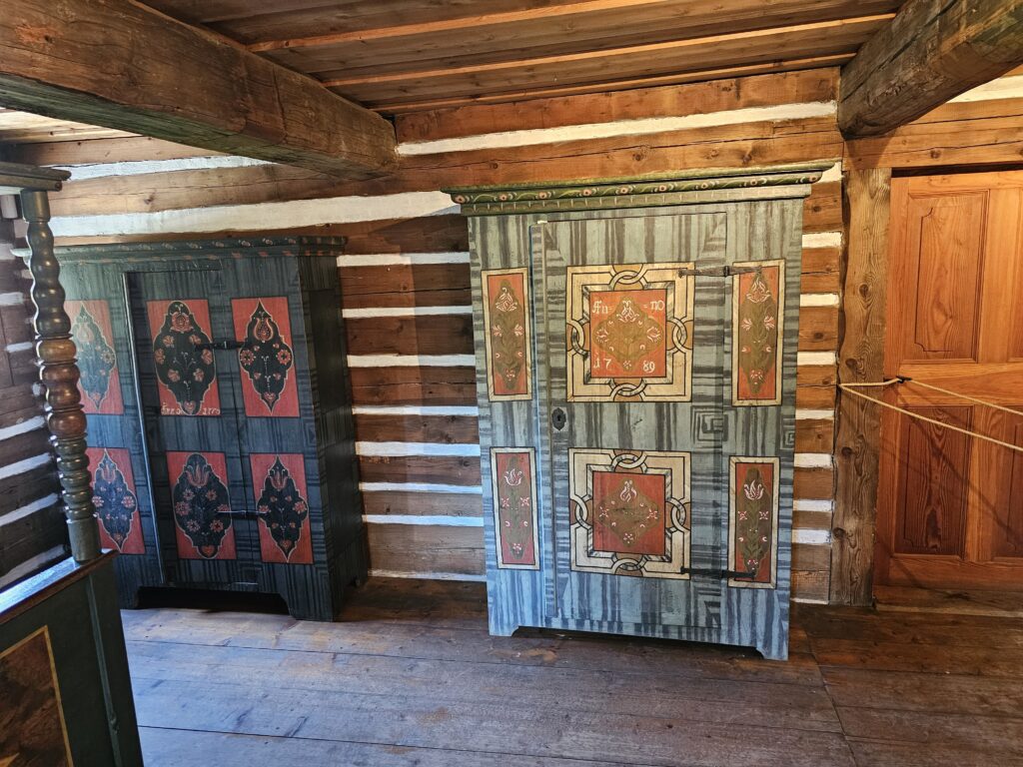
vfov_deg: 58.9
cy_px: 384
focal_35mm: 23
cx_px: 512
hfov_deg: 73.9
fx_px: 680
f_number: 1.7
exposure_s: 1/50
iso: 800
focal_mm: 6.3
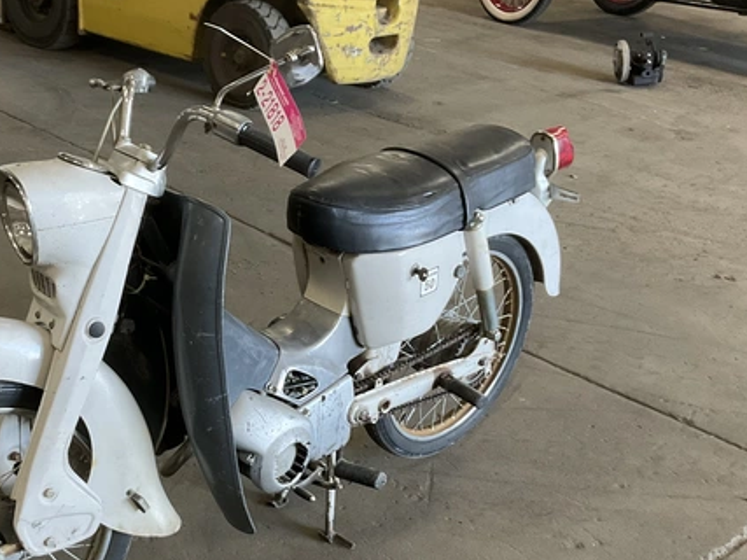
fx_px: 1100
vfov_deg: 28.4
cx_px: 238
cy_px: 375
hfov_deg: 37.0
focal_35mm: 51
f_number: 1.8
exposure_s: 1/60
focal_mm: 3
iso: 100
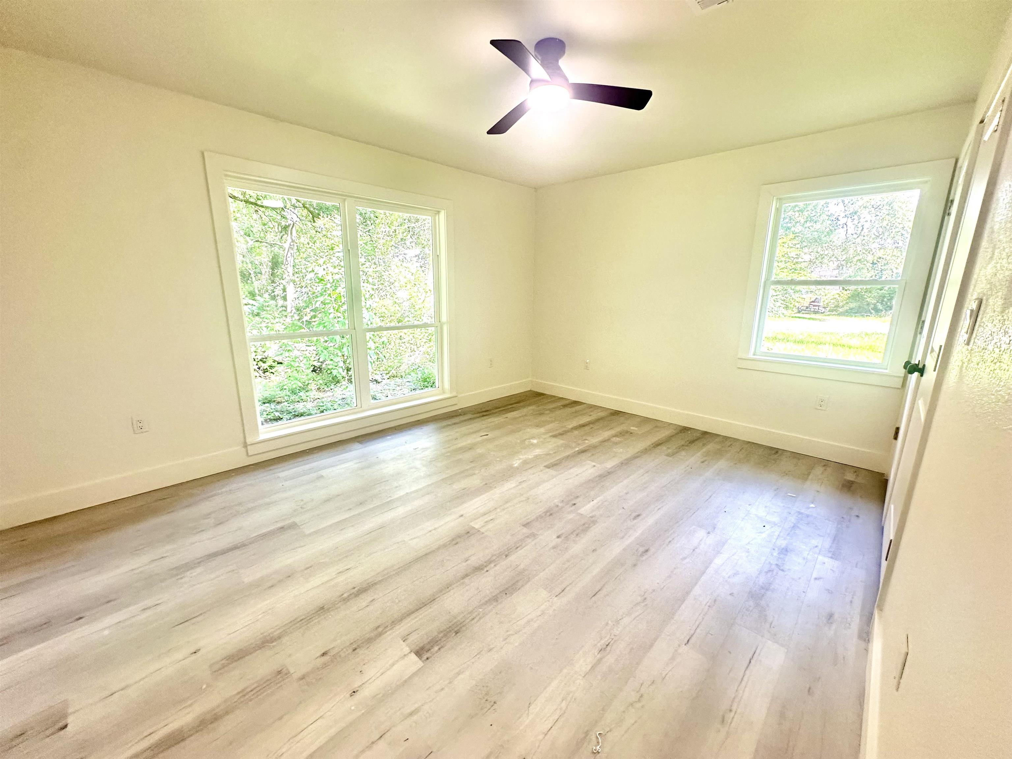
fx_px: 409
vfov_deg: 85.7
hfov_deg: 102.1
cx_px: 506
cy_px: 380
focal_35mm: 14
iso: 160
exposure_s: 1/120
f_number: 2.2
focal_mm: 2.22
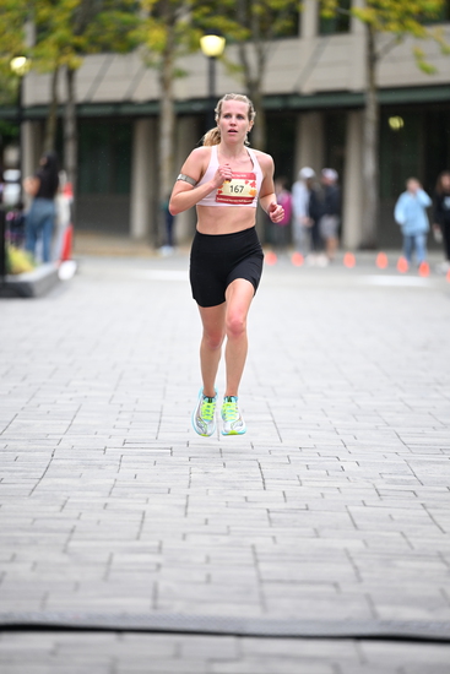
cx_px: 225
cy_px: 337
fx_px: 3747
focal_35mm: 200
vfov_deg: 10.3
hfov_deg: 6.9
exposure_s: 1/1600
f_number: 2.8
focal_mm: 200
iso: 1250
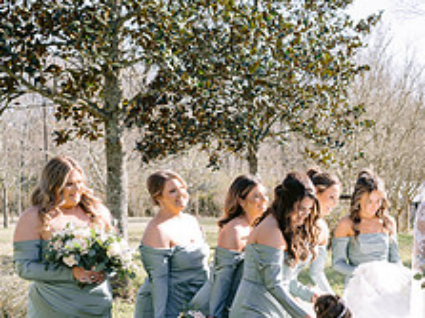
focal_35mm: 96
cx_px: 449
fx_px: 1178
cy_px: 247
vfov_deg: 15.3
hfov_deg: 19.7
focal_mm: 35
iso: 100
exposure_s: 1/250
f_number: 4
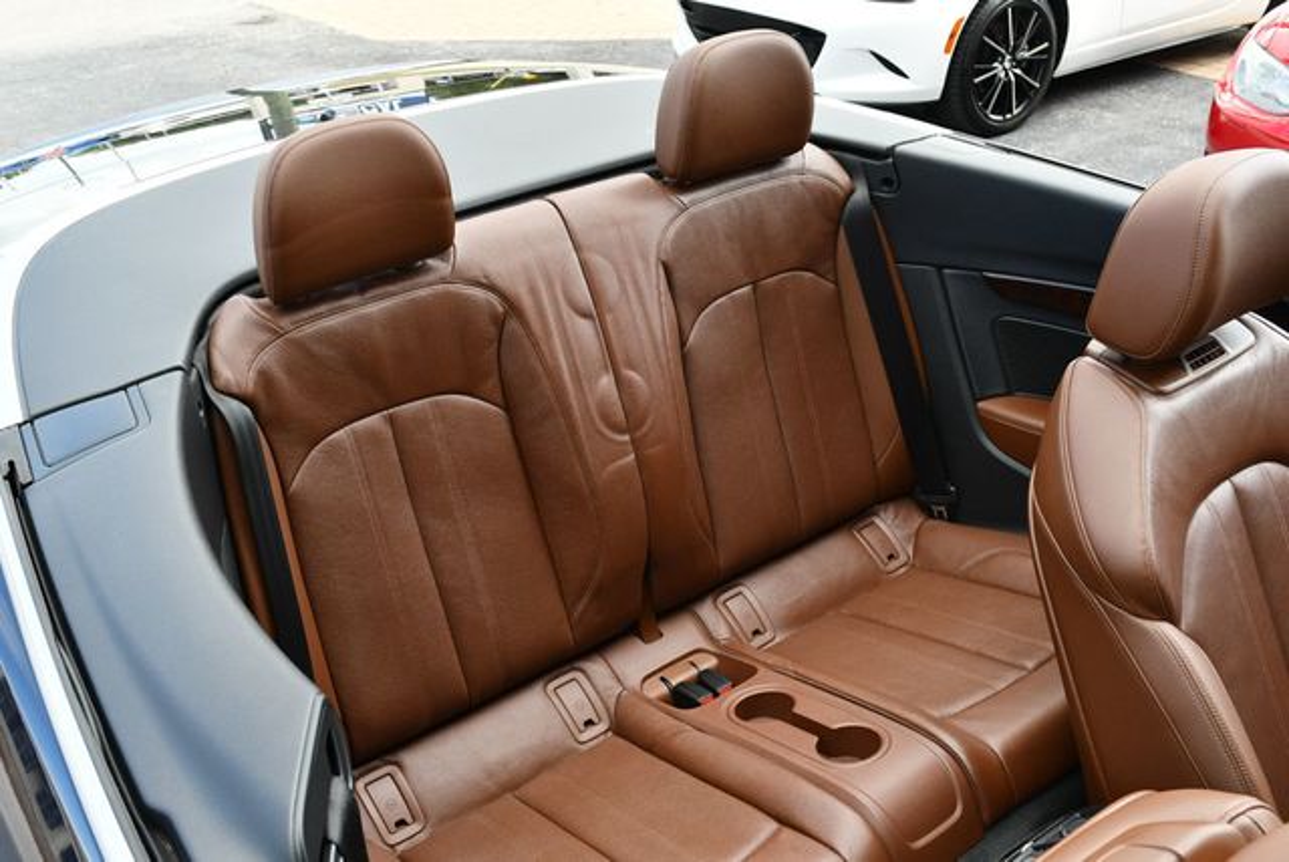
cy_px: 431
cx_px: 644
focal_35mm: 36
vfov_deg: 36.9
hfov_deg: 53.1
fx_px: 1290
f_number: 5.6
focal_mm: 18
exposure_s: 1/250
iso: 400
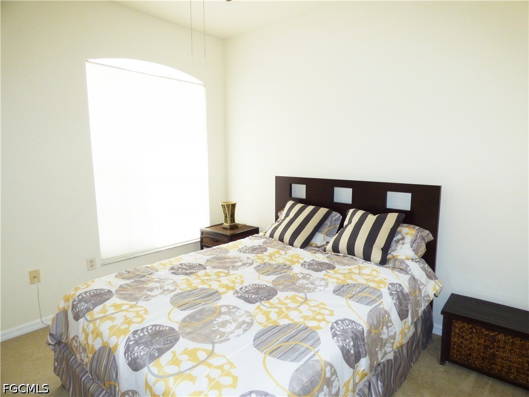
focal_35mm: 20
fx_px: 306
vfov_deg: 66.0
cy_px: 198
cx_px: 264
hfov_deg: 81.7
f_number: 3.5
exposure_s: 1/60
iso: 160
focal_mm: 3.58
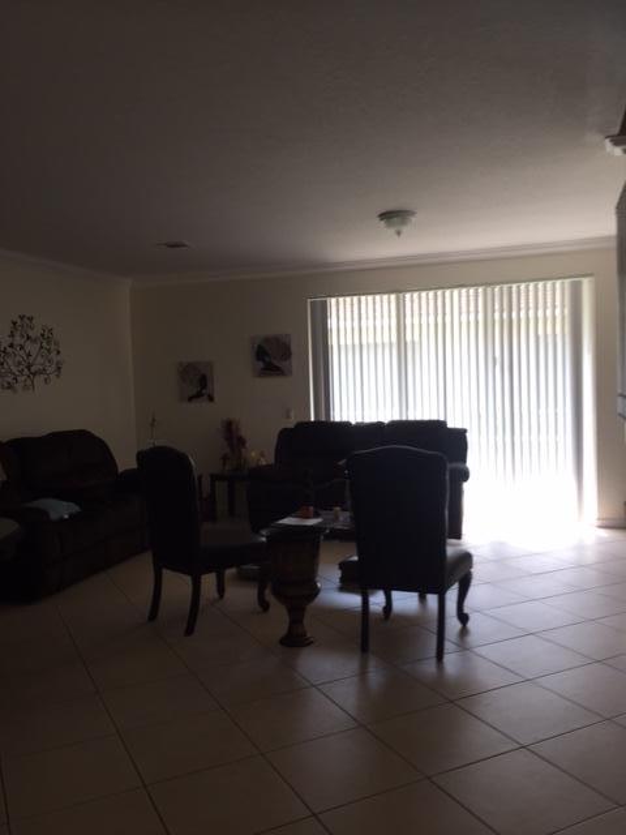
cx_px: 313
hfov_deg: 48.2
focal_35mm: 29
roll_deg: +0.6
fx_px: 699
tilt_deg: -1.9
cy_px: 418
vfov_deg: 61.7
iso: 32
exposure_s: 1/40
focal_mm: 4.15
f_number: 2.2
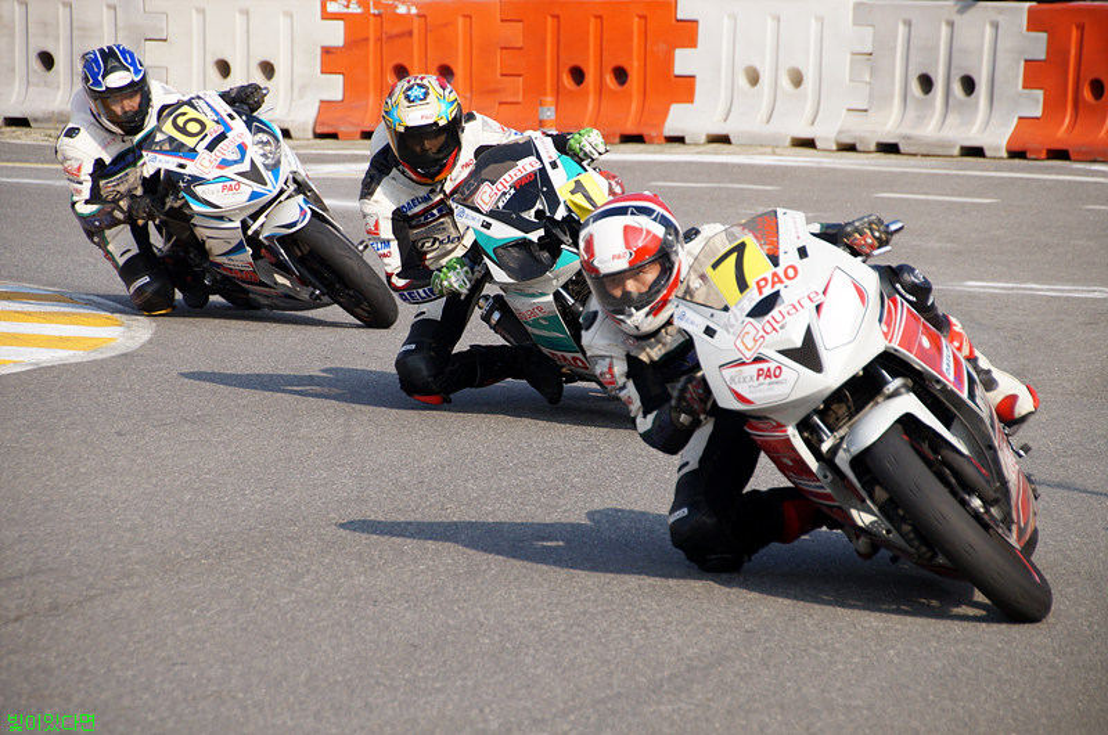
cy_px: 368
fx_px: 6915
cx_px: 554
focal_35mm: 225
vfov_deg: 6.1
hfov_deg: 9.2
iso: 400
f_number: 7.1
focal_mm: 150
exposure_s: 1/1000
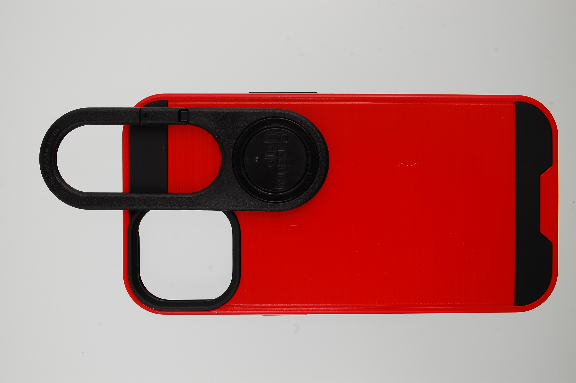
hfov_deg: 53.2
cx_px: 288
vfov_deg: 36.8
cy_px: 192
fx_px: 575
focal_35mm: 36
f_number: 13
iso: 200
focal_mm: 24
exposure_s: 1/160
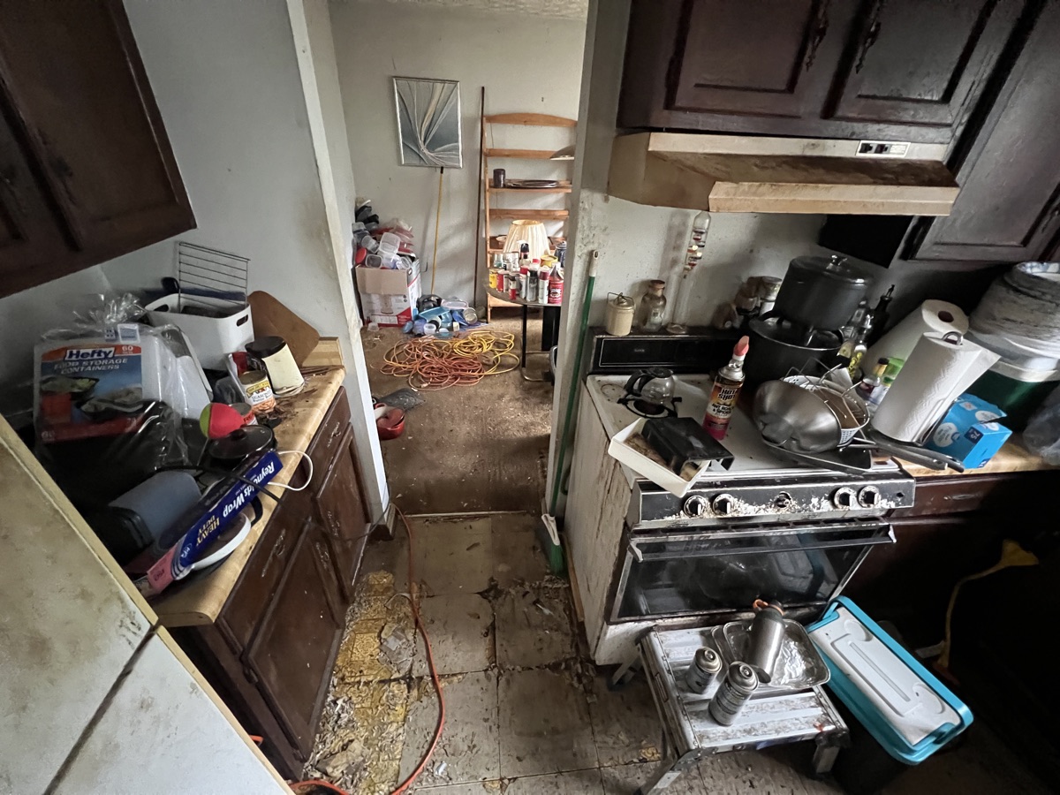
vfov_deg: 89.9
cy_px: 398
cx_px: 530
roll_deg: -3.0
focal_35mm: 13
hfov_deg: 106.2
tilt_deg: -33.4
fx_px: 398
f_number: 1.8
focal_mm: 1.57
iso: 1250
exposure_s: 1/35
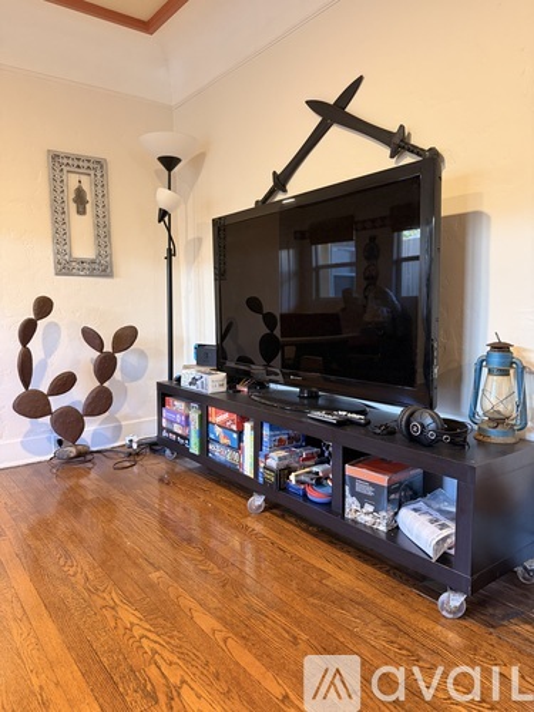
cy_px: 356
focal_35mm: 24
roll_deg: +0.7
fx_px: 494
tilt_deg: -6.5
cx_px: 267
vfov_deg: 71.6
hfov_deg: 56.8
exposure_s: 1/60
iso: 400
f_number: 1.78
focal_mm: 6.76
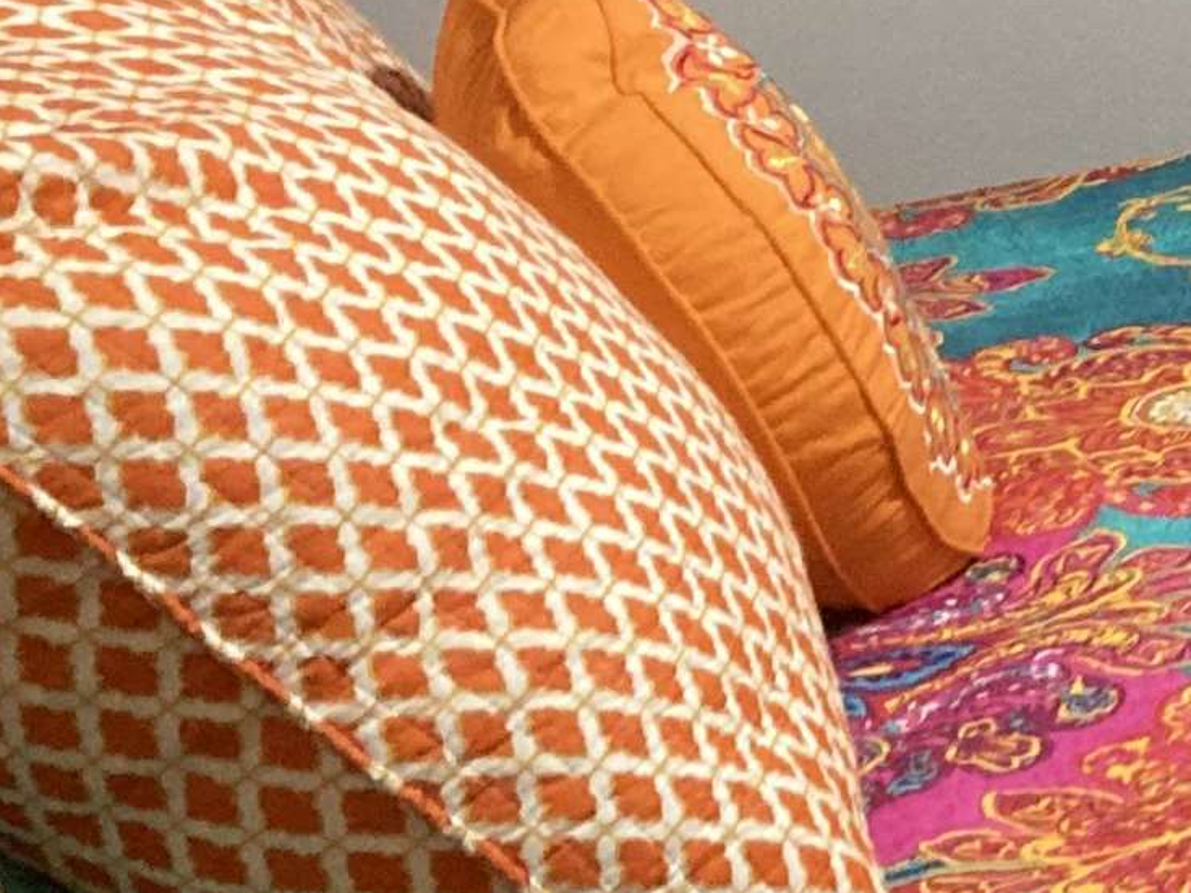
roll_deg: +2.7
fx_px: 4025
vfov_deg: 12.5
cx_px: 2384
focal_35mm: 117
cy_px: -49
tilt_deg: -14.2
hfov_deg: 14.1
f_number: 1.8
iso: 320
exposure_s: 1/40
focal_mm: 3.99
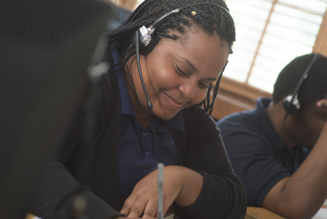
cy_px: 110
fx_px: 772
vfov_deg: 16.1
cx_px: 164
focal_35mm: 85
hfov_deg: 23.9
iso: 250
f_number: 4
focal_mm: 85
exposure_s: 1/60
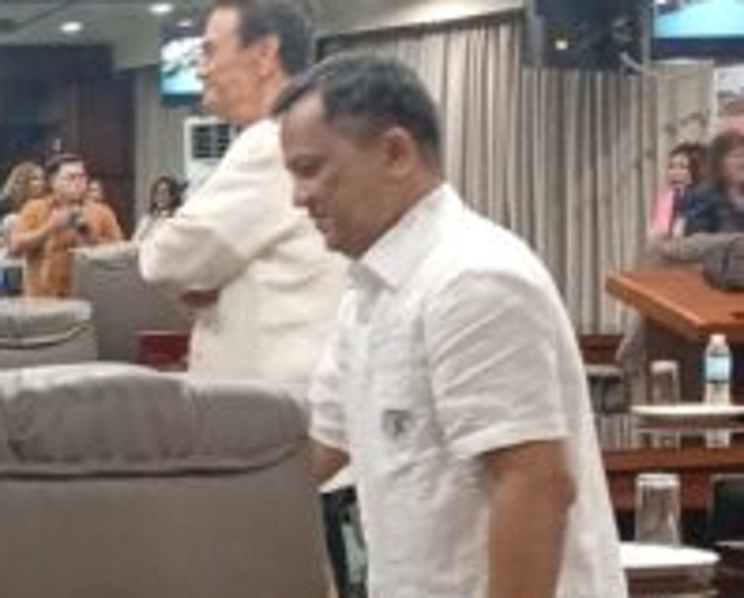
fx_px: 2338
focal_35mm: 106
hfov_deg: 16.4
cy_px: 275
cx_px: -389
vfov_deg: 14.6
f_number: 1.8
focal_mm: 3.98
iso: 610
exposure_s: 1/24
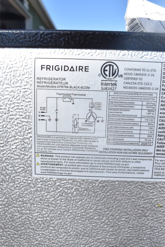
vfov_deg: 57.2
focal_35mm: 33
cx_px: 82
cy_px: 124
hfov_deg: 40.0
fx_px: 227
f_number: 9
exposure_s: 1/320
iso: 200
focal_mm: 22
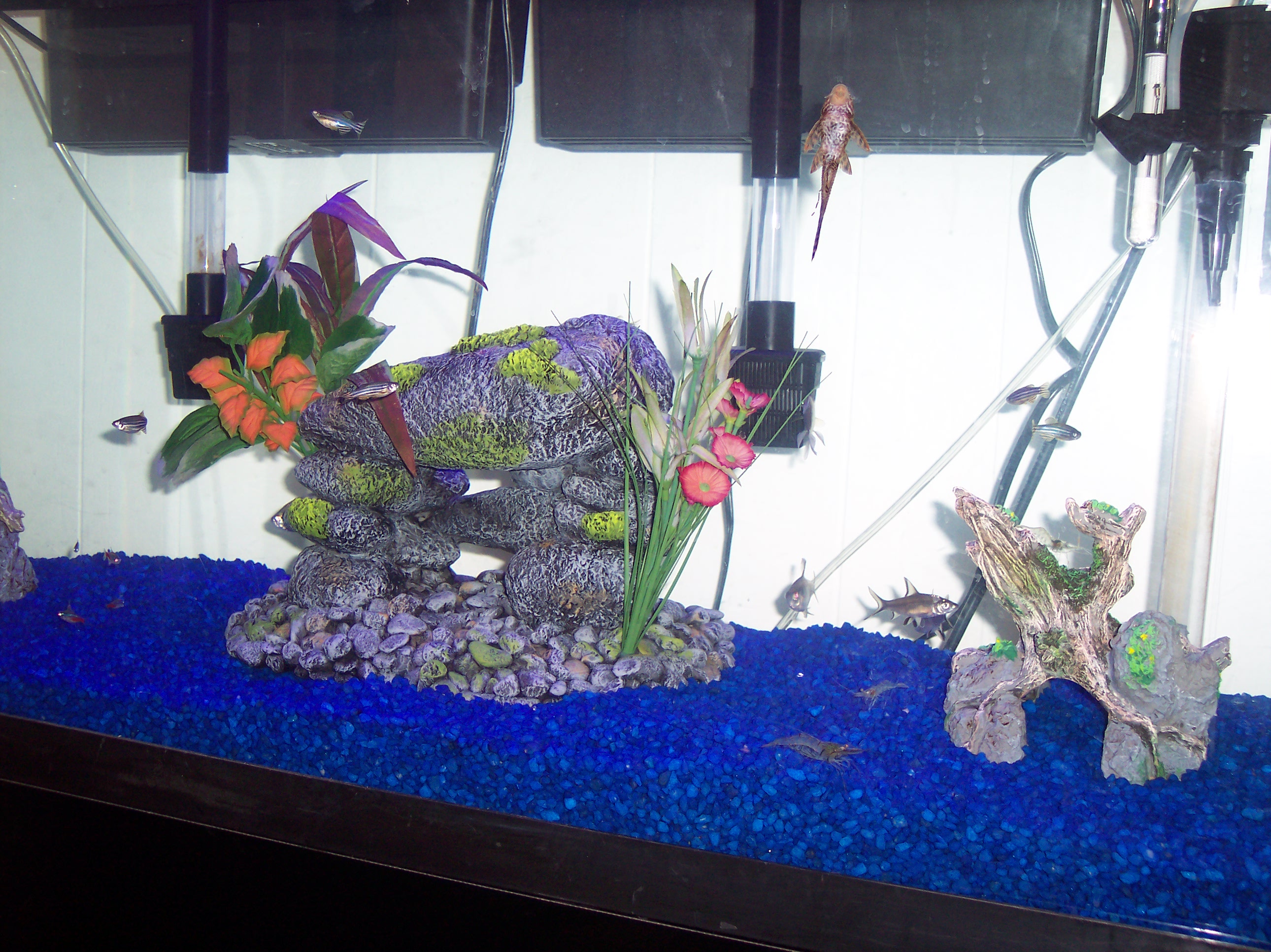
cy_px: 476
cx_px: 636
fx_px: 1394
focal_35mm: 38
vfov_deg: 37.7
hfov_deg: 49.0
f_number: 2.8
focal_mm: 8
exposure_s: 1/30
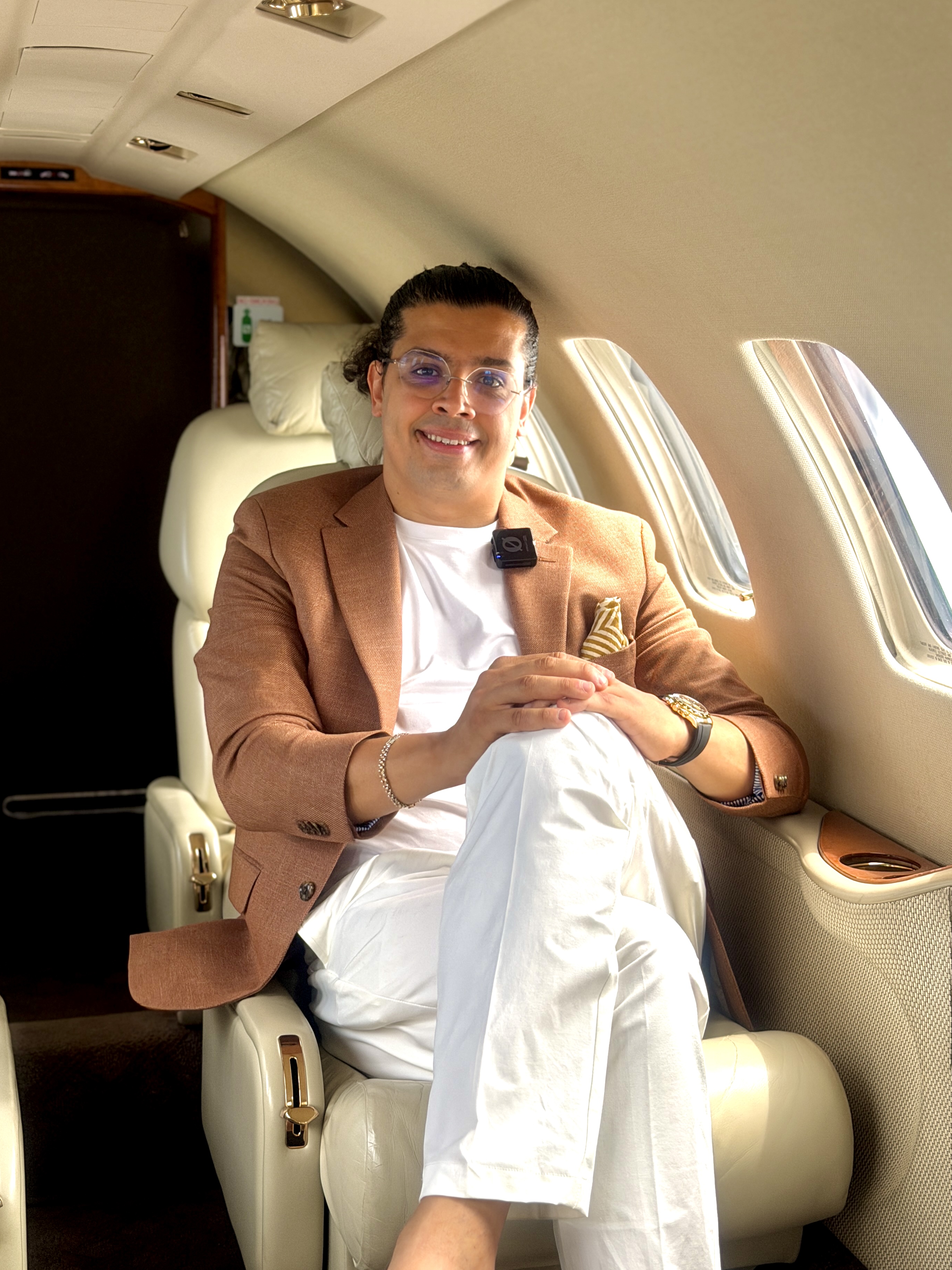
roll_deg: +1.3
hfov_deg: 27.5
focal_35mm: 53
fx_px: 1943
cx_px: 506
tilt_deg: -6.8
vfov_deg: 36.2
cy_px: 605
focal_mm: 6.76
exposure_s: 1/223
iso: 64
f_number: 1.78
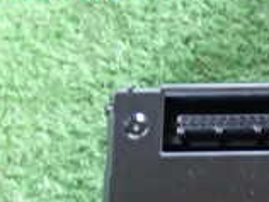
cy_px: 343
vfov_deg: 8.6
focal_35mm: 167
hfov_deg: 11.4
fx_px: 1300
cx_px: 369
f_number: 2.9
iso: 800
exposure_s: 1/13
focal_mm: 7.84
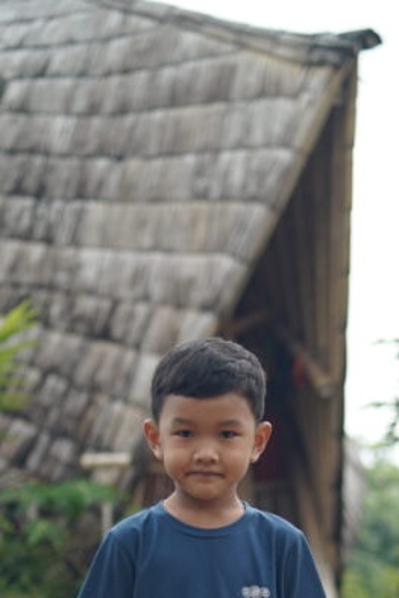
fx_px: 1329
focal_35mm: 80
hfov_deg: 17.1
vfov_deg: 24.4
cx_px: 188
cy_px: 574
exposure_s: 1/320
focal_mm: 35
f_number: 1.6
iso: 160
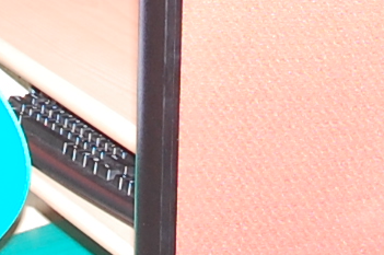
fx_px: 2258
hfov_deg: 9.7
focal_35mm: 212
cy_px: -223
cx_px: 50
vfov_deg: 6.3
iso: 400
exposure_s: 1/125
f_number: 5
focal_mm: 22
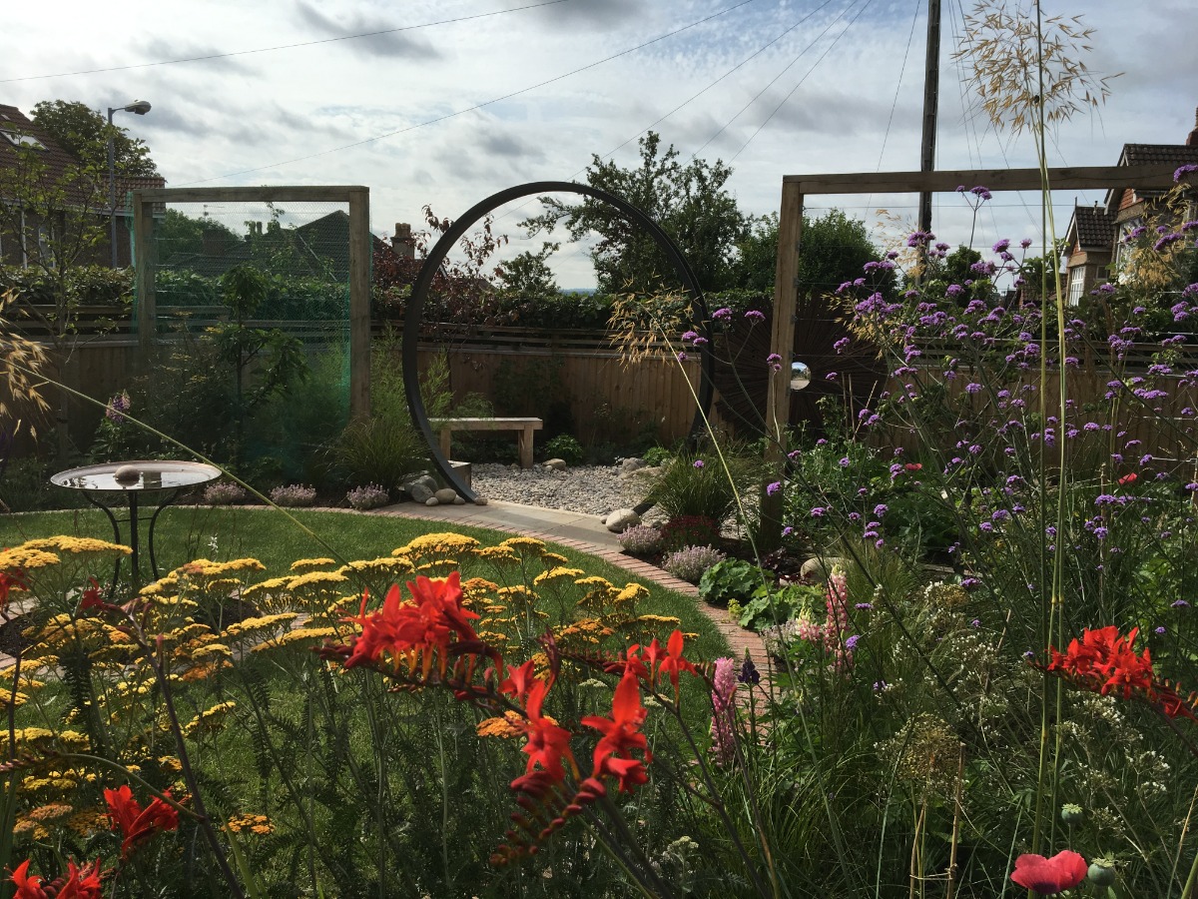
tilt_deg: -7.4
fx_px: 1004
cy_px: 450
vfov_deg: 48.2
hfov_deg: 61.7
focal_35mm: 29
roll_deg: -1.6
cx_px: 599
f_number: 2.2
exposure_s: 1/1832
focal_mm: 4.15
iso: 25
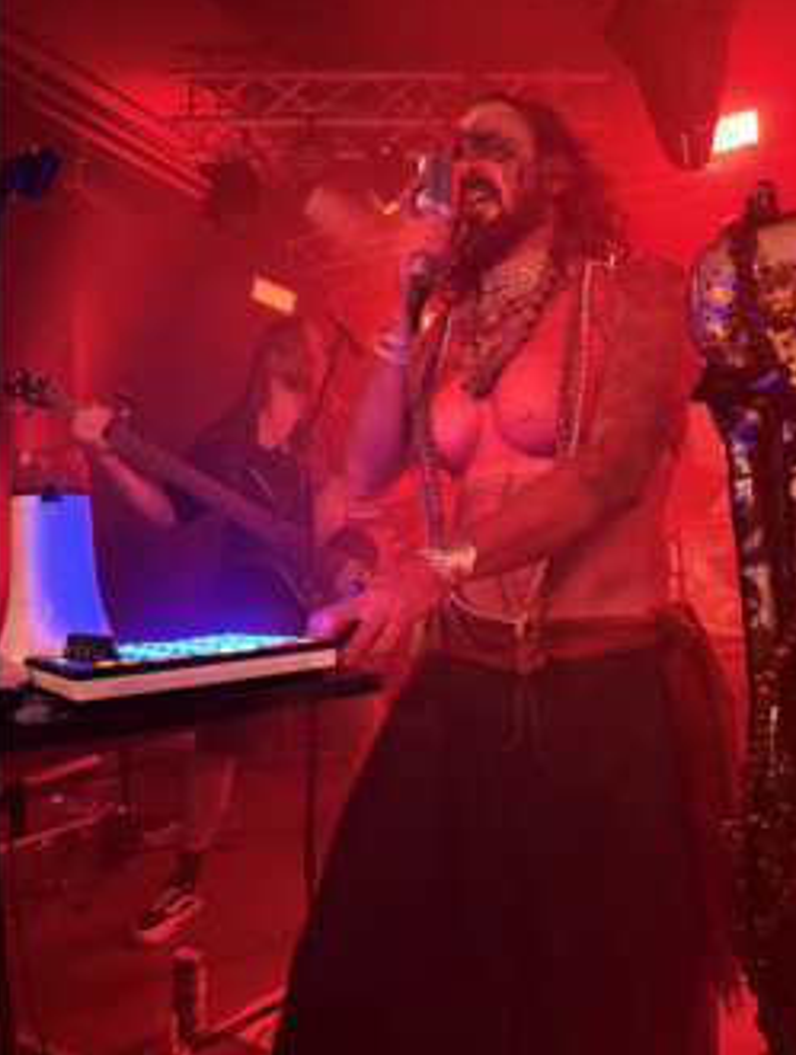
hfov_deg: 55.1
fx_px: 764
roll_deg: +1.1
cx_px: 404
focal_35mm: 25
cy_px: 534
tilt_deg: +3.2
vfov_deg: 69.3
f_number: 1.78
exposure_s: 1/27
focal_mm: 6.76
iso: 1600
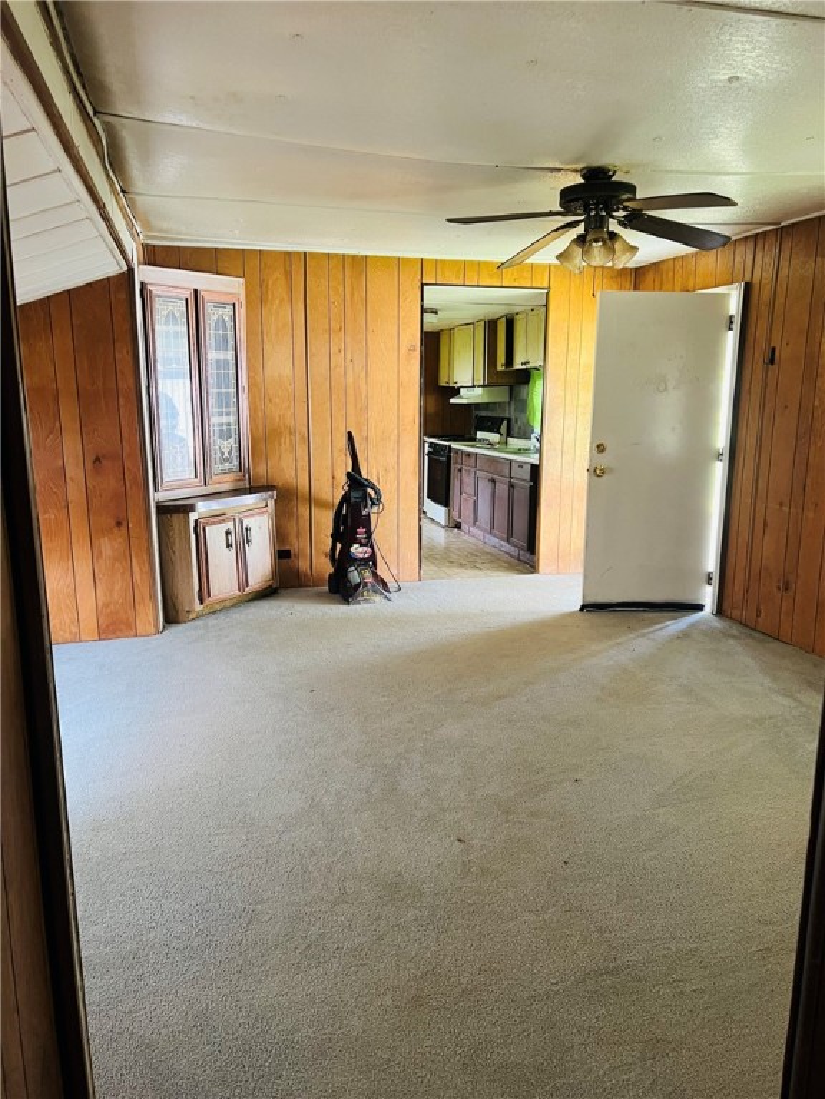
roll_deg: -0.8
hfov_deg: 53.1
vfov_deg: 67.3
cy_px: 550
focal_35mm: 26
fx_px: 826
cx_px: 412
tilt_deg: -10.2
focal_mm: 5.7
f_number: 1.5
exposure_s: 1/60
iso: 250
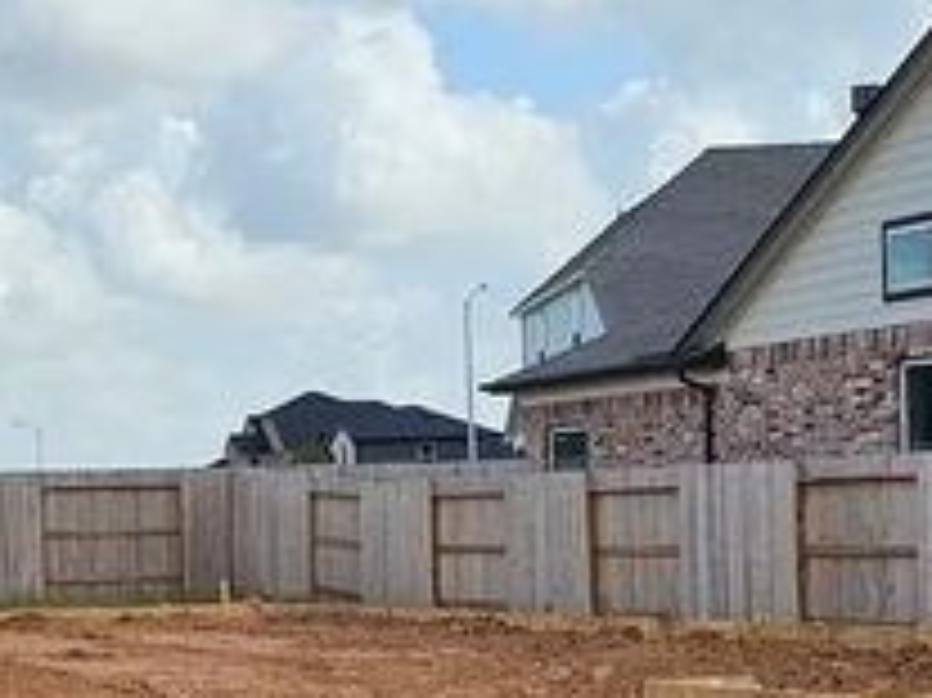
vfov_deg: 12.9
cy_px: 572
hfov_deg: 16.9
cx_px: -5
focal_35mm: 114
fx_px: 3068
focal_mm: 6.3
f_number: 1.7
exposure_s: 1/1102
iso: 10
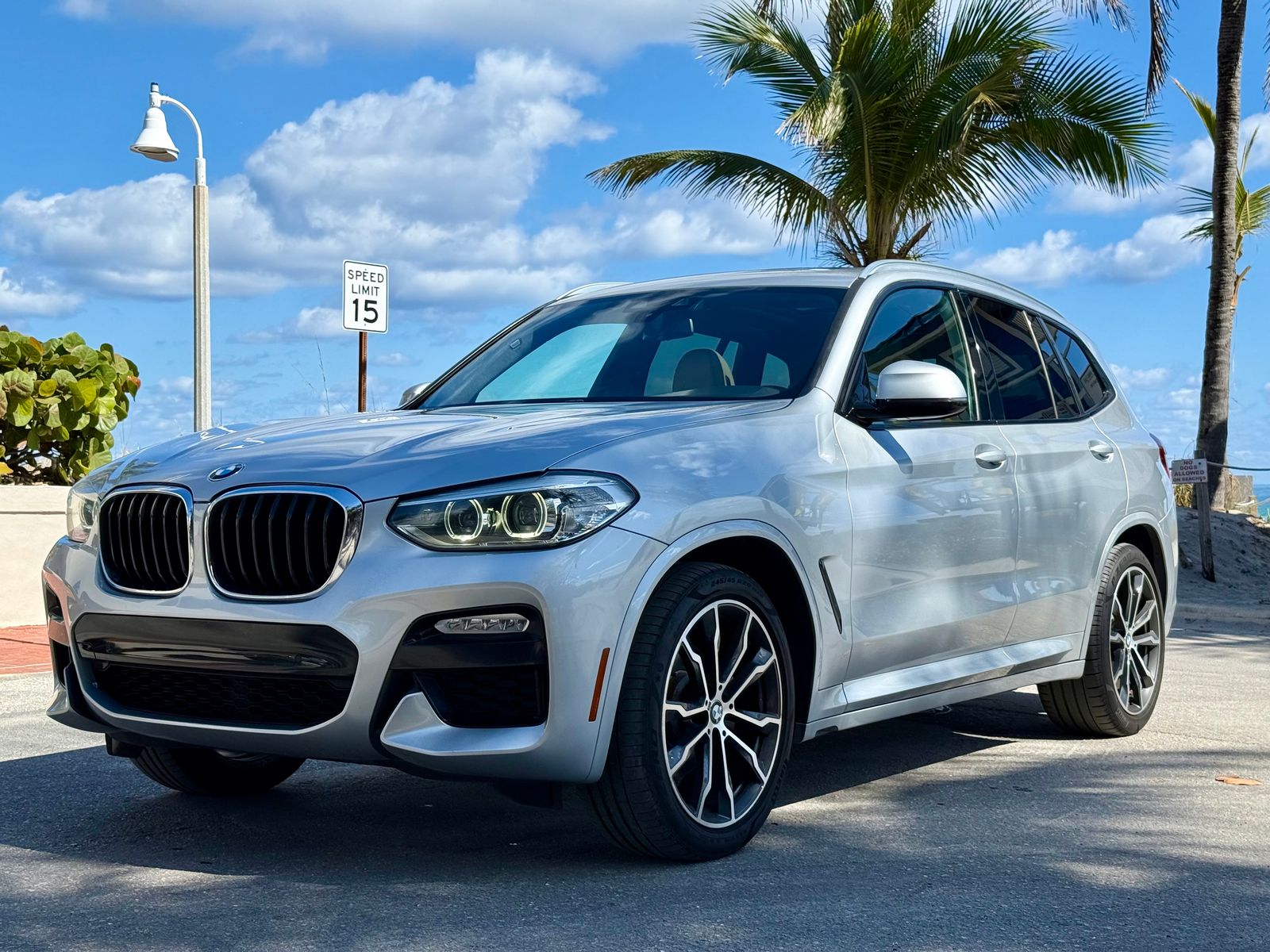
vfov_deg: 30.3
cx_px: 635
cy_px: 476
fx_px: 1761
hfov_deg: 39.7
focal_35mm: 48
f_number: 1.78
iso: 64
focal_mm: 6.76
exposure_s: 1/4878
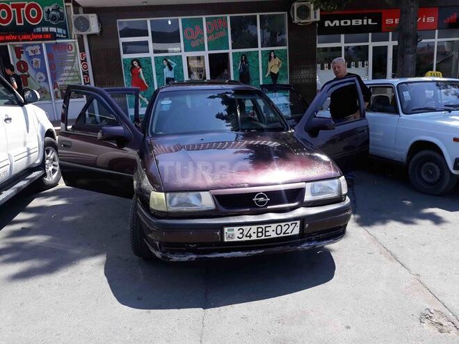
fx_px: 358
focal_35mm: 27
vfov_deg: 51.4
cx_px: 230
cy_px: 172
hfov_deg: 65.3
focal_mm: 3.71
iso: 40
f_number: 1.7
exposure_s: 1/820
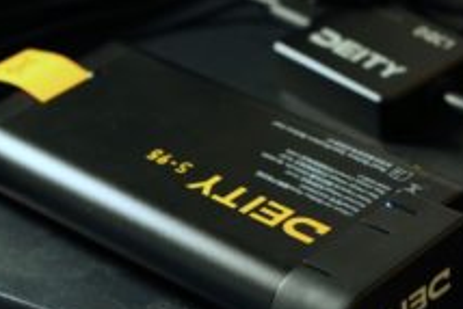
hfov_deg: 13.7
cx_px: 232
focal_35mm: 150
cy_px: 198
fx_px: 1930
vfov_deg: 9.2
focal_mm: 61
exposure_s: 1/100
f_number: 4
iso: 2500
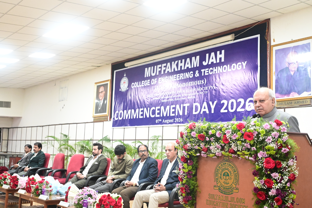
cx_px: 156
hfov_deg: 47.4
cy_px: 104
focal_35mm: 41
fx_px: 355
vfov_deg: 32.6
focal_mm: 41
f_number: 7.1
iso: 12800
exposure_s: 1/125
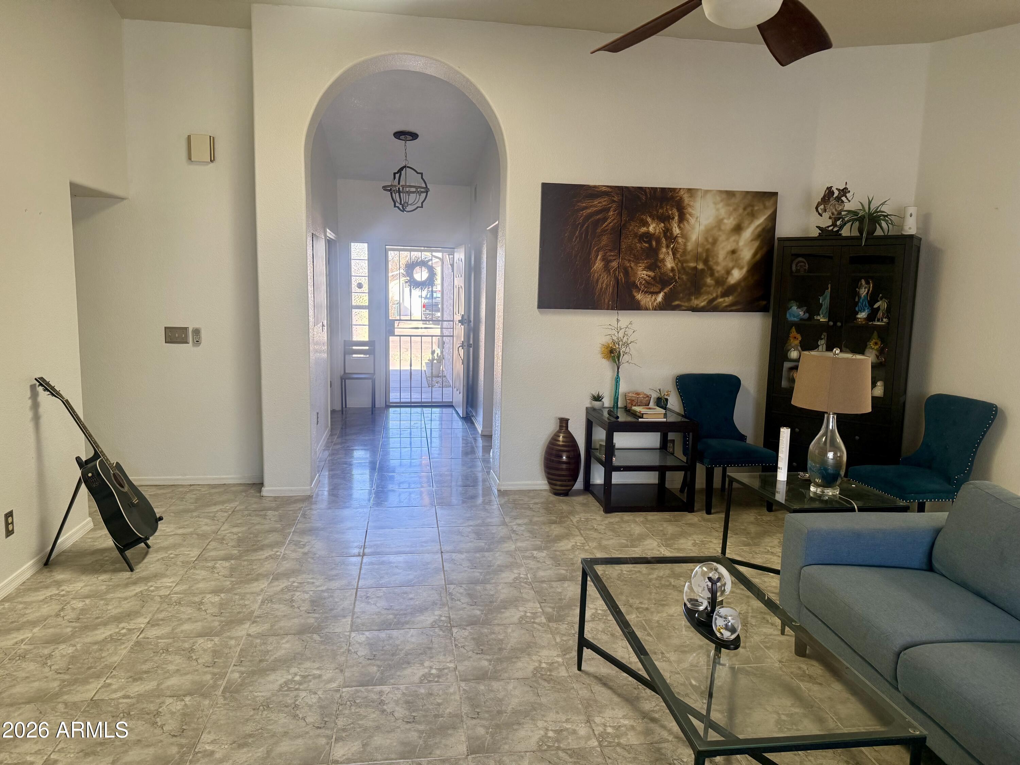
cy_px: 382
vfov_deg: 56.8
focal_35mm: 24
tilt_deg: -7.6
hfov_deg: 71.6
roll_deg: -1.8
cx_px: 510
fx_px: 707
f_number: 1.78
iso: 200
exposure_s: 1/149
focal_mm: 6.76
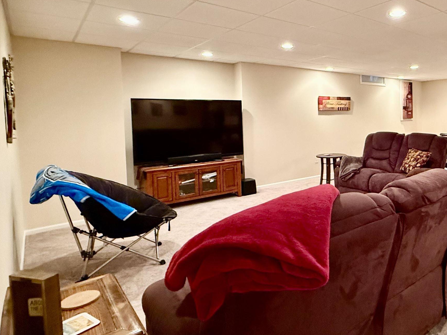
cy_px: 130
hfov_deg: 64.3
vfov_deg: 54.4
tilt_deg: -1.4
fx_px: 323
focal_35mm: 25
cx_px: 347
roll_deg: +1.8
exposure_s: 1/60
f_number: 2.2
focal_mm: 2.22
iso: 1000
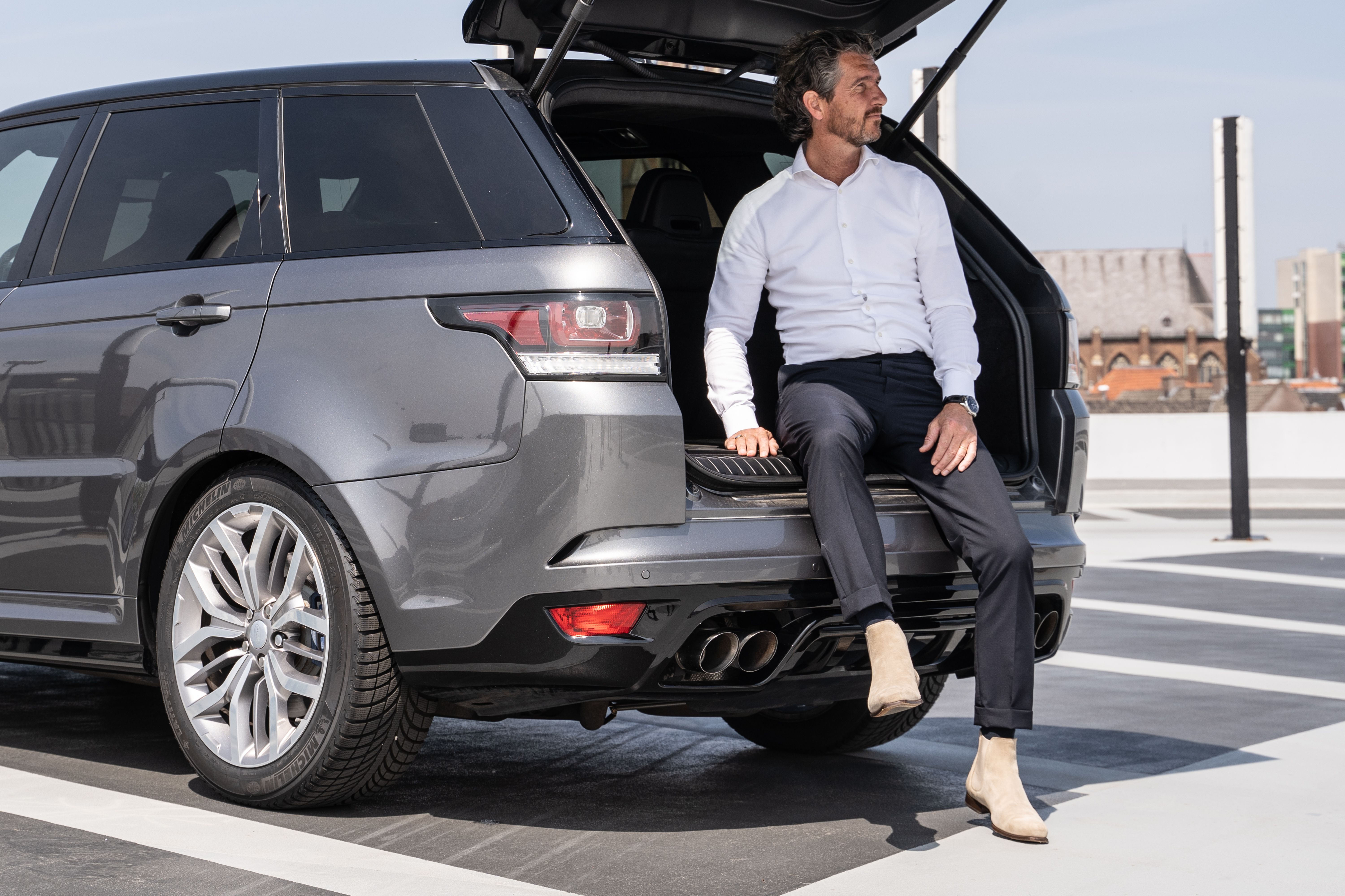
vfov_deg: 28.1
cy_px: 448
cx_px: 672
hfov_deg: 41.1
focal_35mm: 48
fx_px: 1793
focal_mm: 48
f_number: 5.6
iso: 100
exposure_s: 1/500
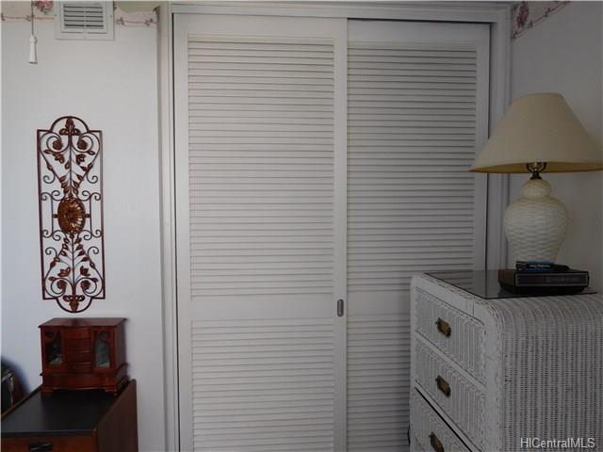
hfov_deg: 69.4
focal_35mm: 25
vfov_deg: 54.9
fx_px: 435
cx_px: 302
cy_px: 226
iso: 125
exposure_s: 1/60
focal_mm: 4.5
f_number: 3.4
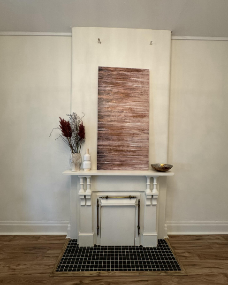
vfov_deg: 96.8
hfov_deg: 84.0
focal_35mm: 15
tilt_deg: -3.3
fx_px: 127
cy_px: 148
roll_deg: -0.6
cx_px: 117
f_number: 2.2
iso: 160
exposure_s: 1/60
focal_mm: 2.22
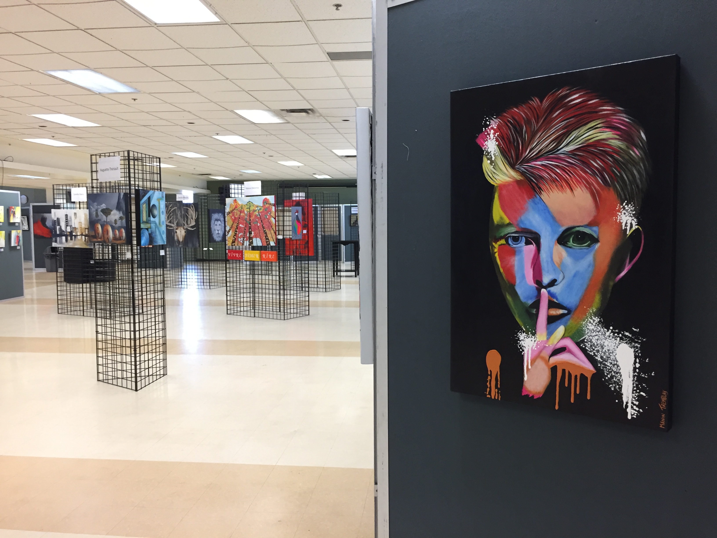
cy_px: 269
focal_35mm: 29
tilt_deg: -4.0
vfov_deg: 48.2
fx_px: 601
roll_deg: +0.6
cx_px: 358
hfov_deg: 61.7
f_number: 2.2
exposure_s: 1/30
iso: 100
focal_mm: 4.15
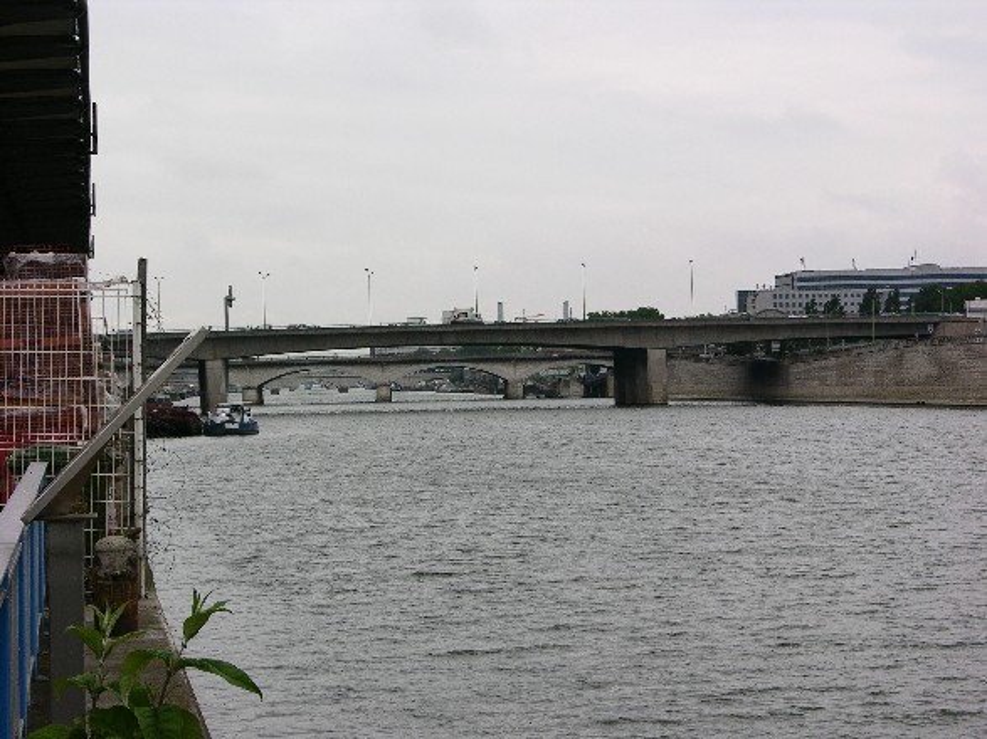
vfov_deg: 15.9
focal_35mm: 93
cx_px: 494
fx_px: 2651
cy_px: 370
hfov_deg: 21.1
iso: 50
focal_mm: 23.7
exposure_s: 1/172
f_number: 6.4
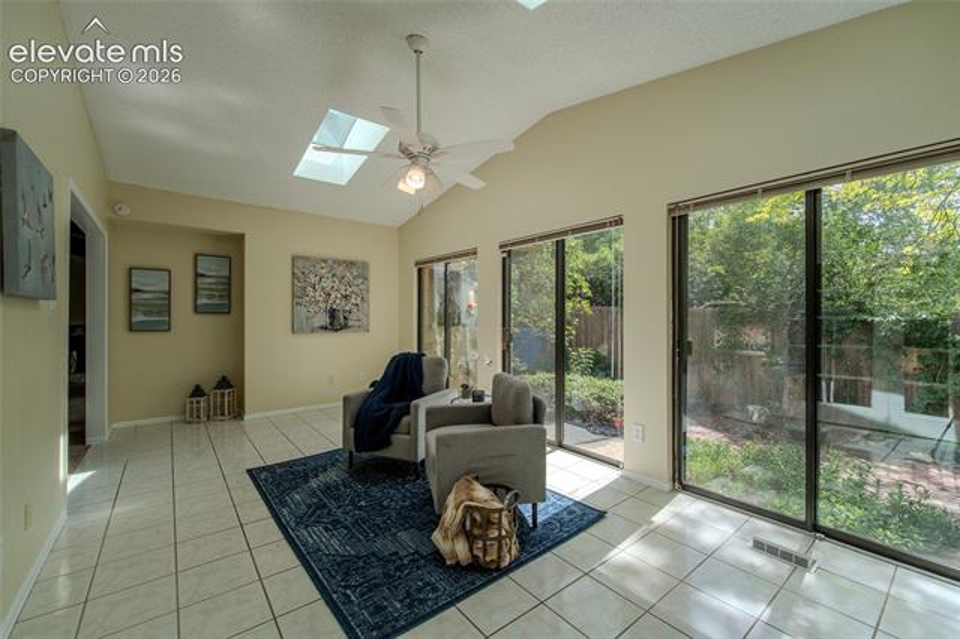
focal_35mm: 14
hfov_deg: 104.3
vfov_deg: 81.1
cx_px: 480
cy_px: 320
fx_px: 373
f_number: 8
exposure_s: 1/640
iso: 100
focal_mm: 14
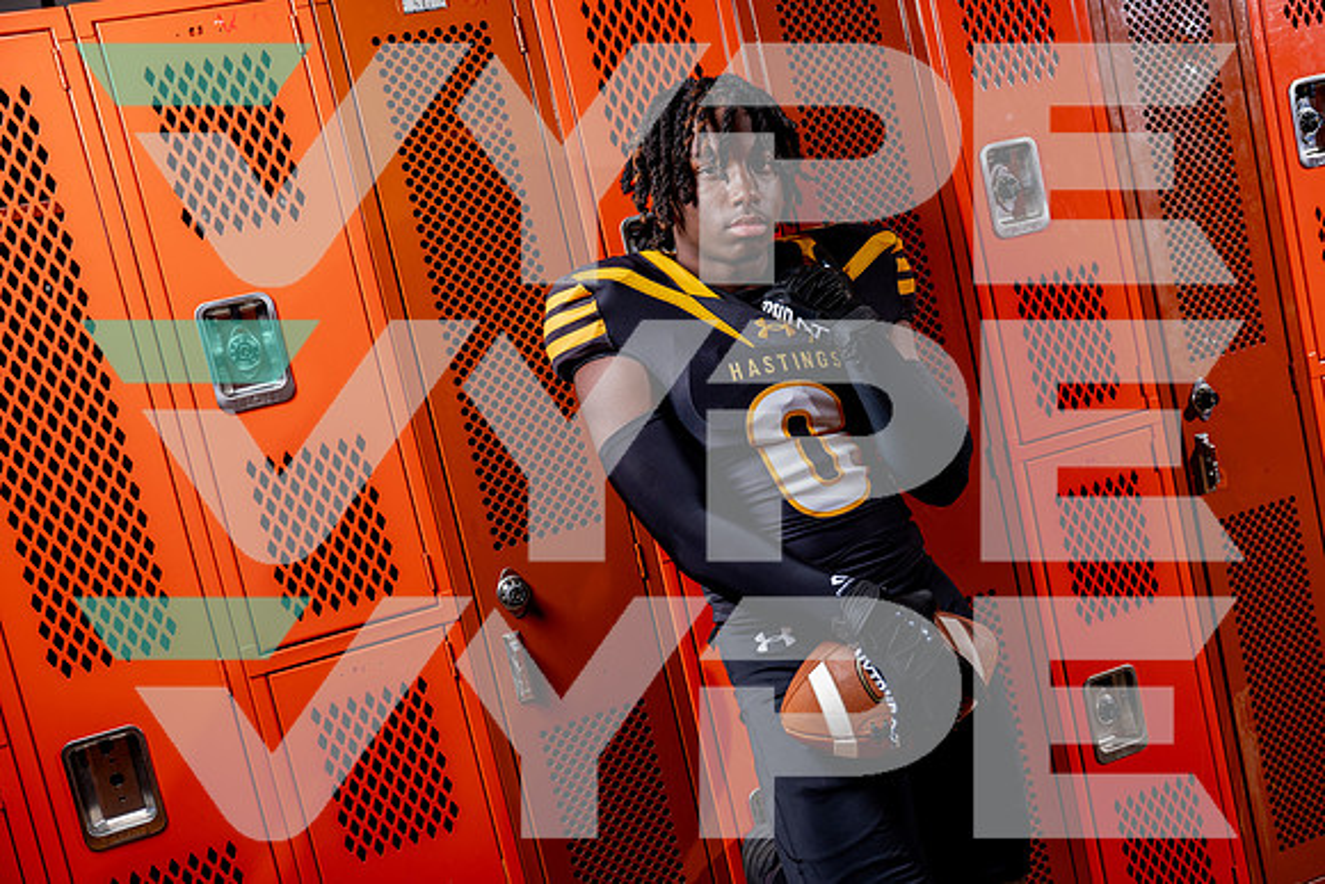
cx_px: 662
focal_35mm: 34
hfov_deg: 55.6
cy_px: 442
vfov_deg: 38.7
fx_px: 1258
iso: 100
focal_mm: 34
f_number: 4
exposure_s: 1/250
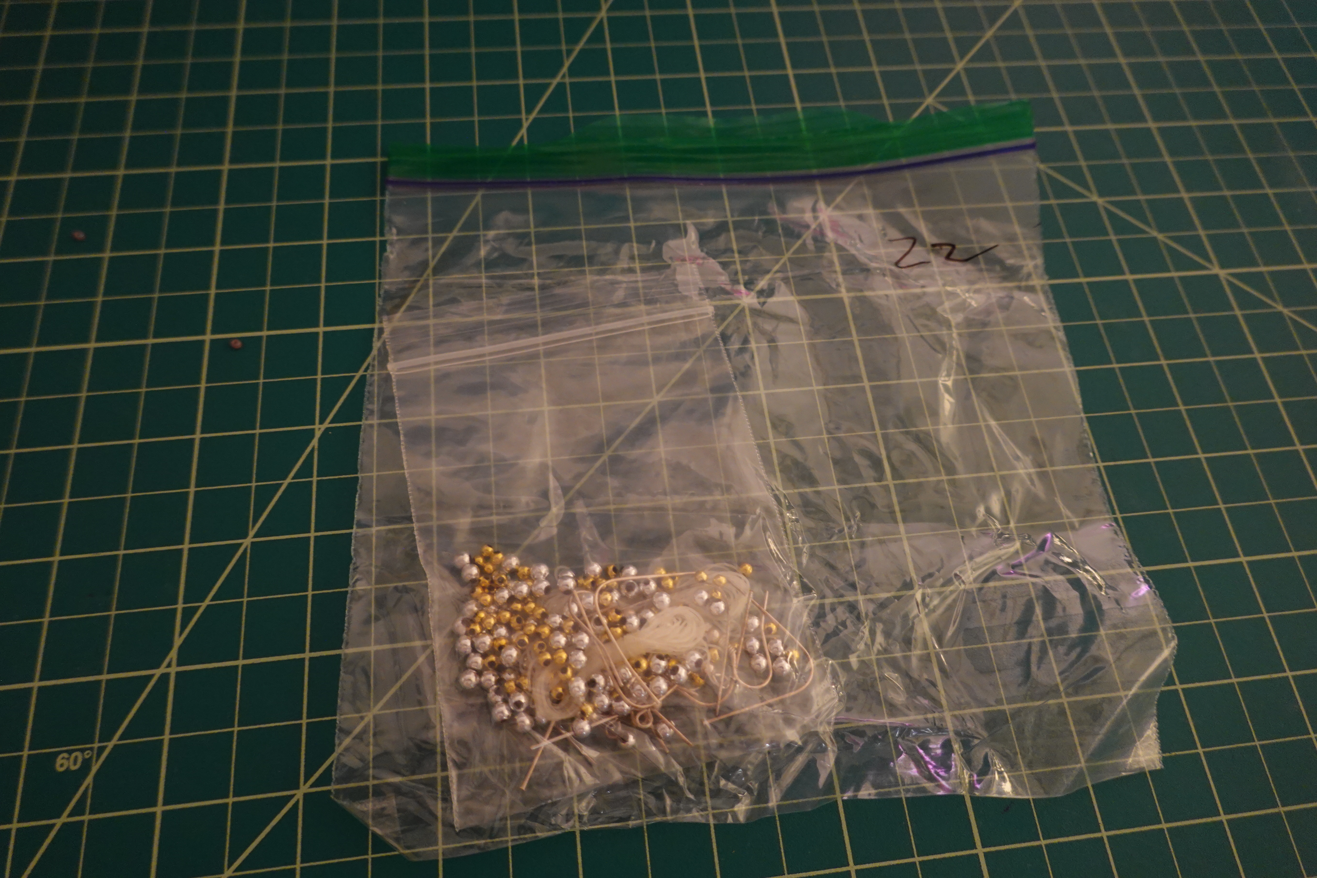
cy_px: 439
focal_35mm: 24
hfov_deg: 73.7
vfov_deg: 53.1
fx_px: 878
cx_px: 658
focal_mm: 9
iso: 800
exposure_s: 1/10
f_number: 2.8
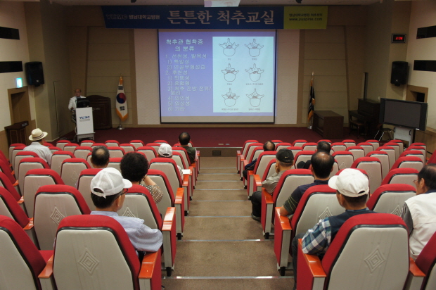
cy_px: 145
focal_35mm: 32
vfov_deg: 41.6
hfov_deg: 59.5
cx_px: 218
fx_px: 381
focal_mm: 21
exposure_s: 1/40
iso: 640
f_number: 4
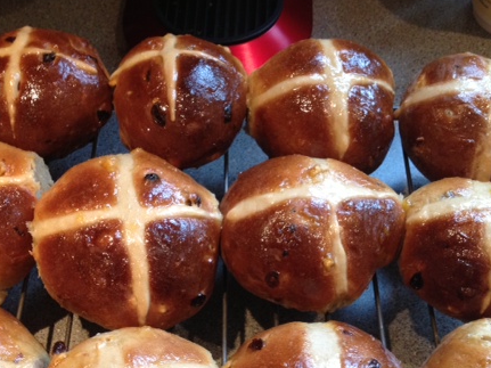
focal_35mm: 52
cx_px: 206
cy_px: 263
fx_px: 737
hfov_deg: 36.7
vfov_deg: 27.7
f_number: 2.4
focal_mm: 4.28
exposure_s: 1/20
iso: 125
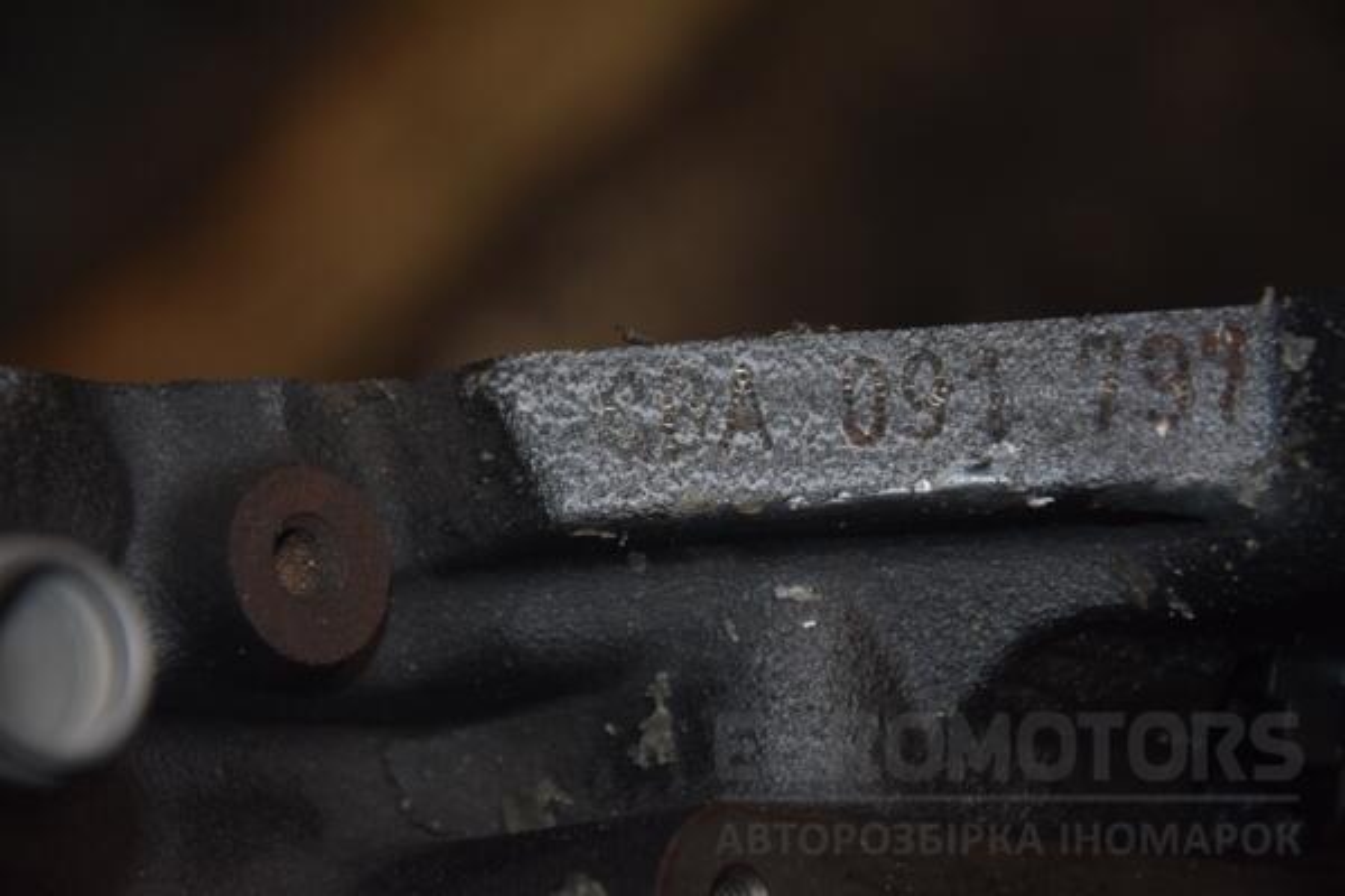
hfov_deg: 13.0
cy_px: 448
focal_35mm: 158
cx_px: 672
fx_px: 5884
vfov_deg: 8.7
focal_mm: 105
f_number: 5.6
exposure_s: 1/60
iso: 1000
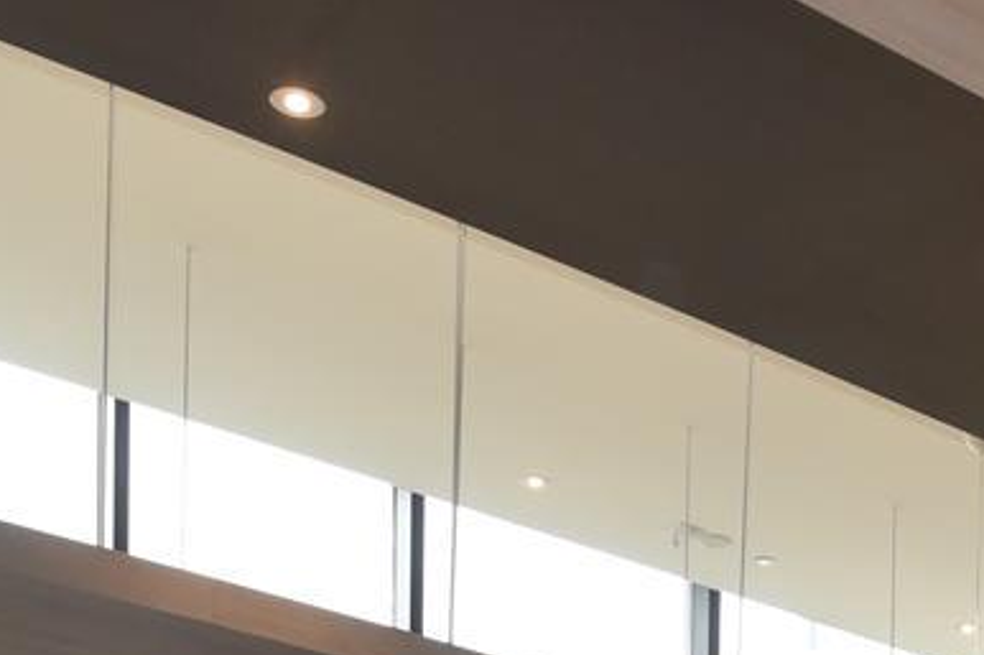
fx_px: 2322
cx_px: 1170
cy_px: 1658
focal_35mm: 85
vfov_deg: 12.2
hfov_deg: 22.2
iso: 800
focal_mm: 16
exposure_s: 1/100
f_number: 5
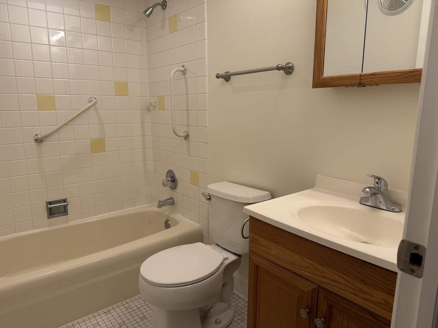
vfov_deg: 56.8
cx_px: 219
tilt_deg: -10.3
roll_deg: +0.6
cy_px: 164
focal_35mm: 24
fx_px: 304
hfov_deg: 71.6
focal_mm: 6.76
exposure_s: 1/228
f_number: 1.78
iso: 64
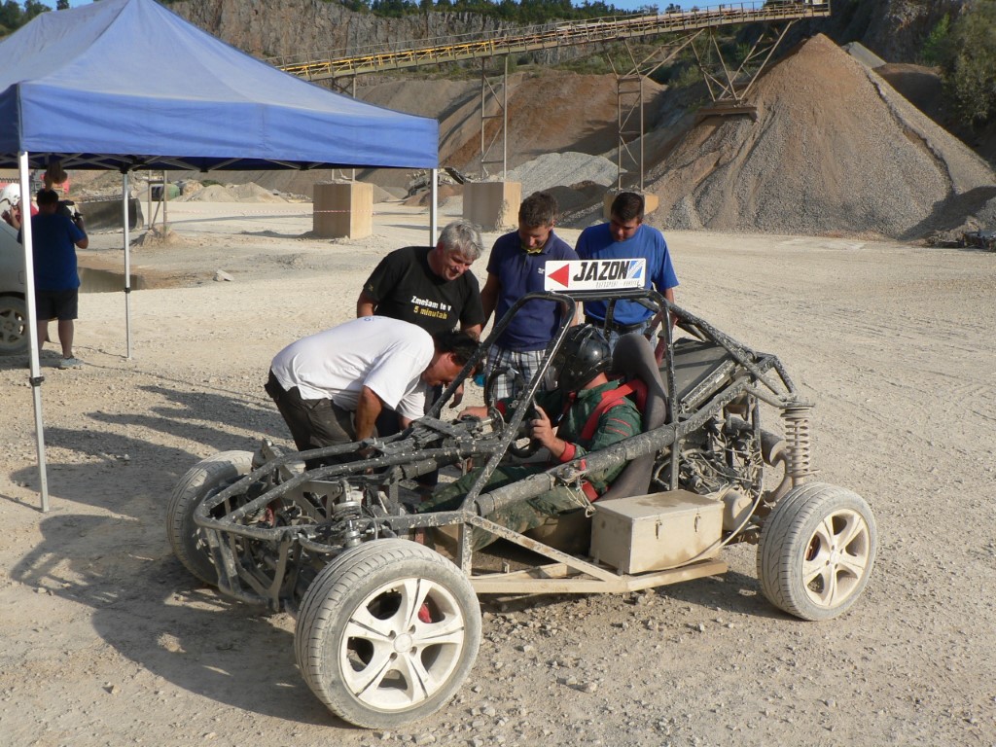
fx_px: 1036
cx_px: 498
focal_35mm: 36
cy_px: 374
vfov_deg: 39.7
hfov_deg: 51.4
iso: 80
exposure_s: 1/500
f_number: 4
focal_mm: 6
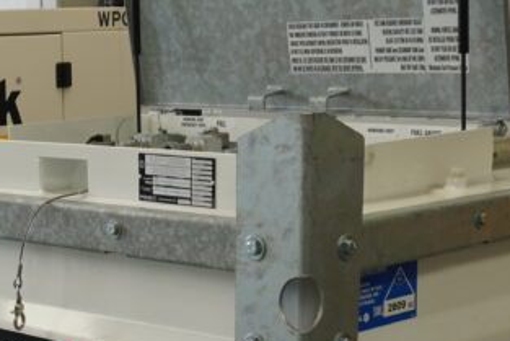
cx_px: 26
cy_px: 329
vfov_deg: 13.8
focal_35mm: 98
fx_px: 1389
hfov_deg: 20.3
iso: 200
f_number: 4
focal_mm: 16
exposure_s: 1/160
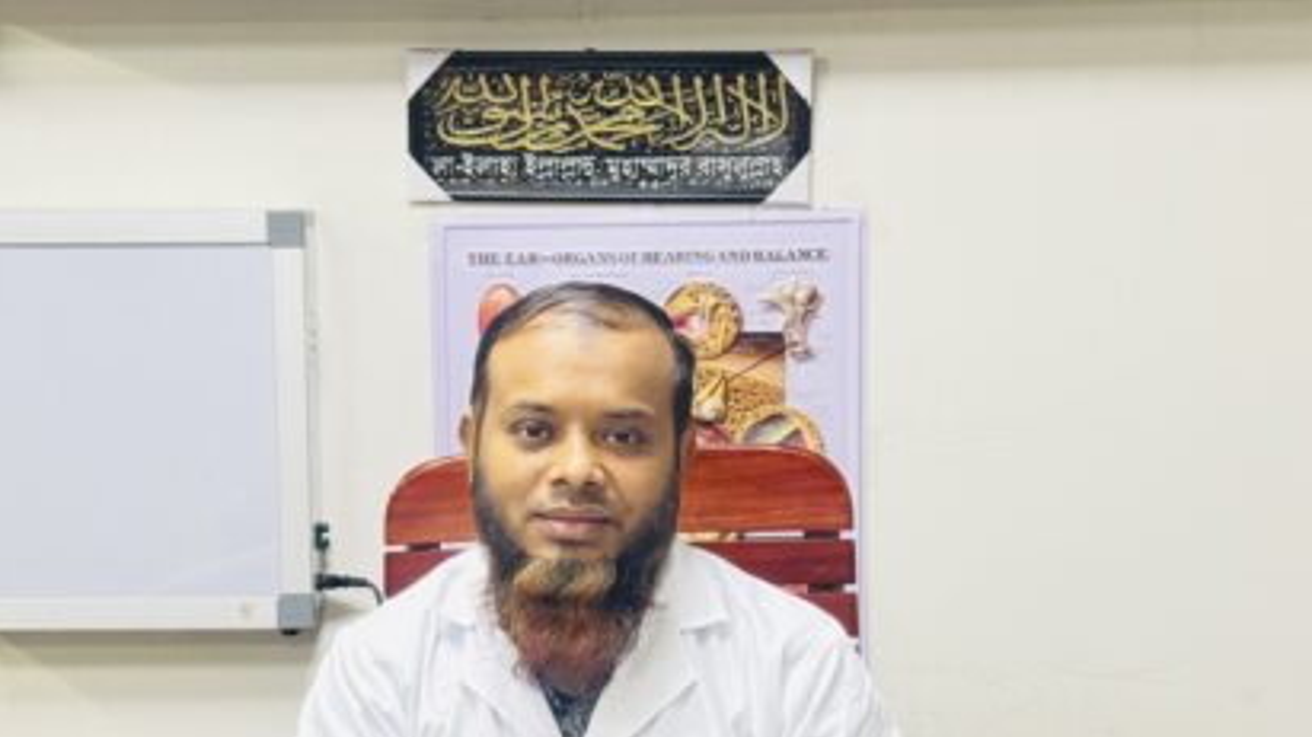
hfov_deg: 34.3
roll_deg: +1.3
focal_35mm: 61
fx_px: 2122
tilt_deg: -8.9
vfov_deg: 19.6
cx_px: 603
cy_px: 520
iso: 200
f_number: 1.78
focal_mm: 6.76
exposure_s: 1/50
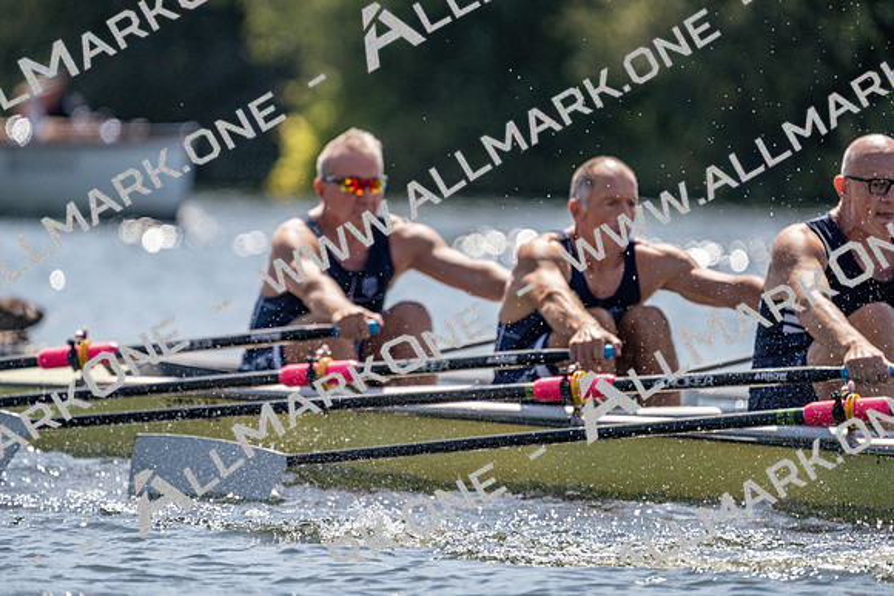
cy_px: 298
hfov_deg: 3.4
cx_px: 447
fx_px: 14903
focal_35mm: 600
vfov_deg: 2.3
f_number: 6.3
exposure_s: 1/2000
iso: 320
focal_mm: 600
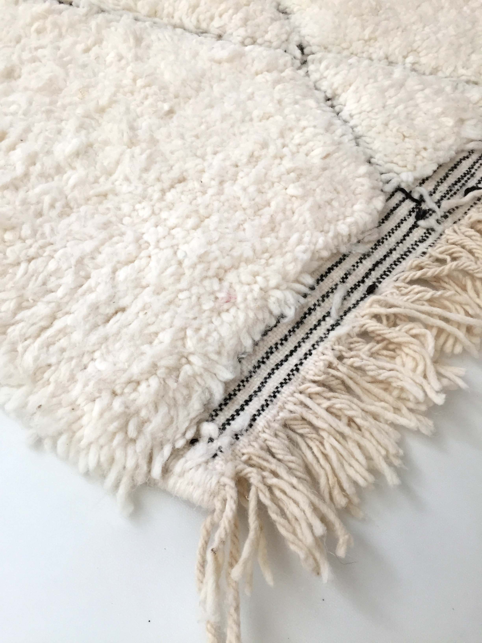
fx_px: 538
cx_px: 241
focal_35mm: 29
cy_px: 322
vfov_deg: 61.7
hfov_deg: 48.2
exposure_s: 1/33
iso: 125
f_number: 2.2
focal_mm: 4.15
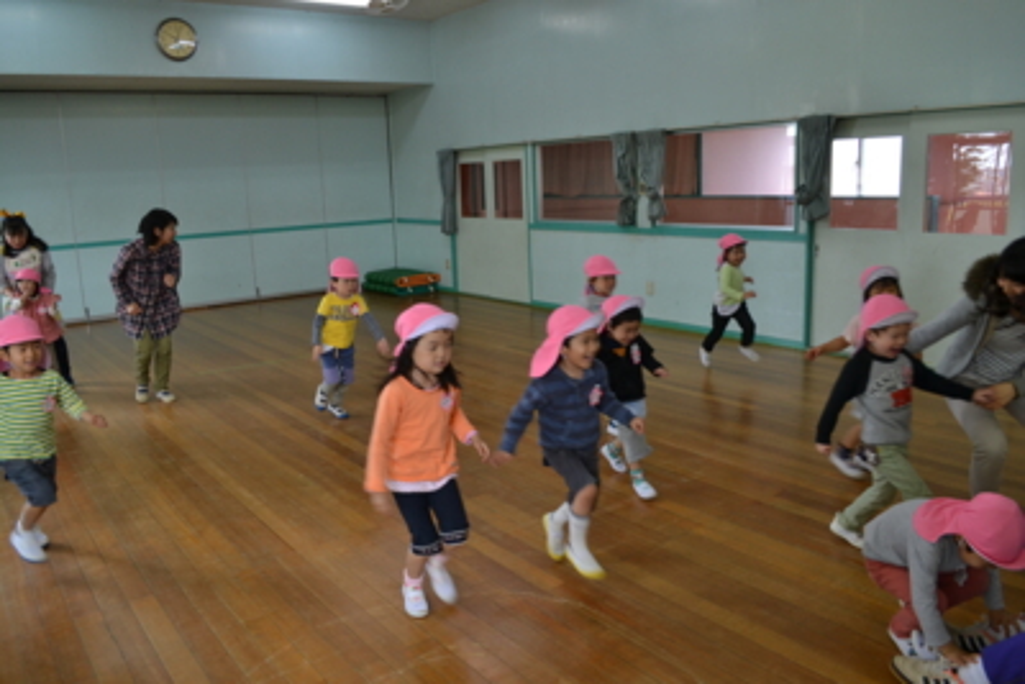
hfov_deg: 67.4
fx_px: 769
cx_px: 512
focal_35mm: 27
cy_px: 342
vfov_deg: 48.0
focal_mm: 18
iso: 400
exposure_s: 1/100
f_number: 5
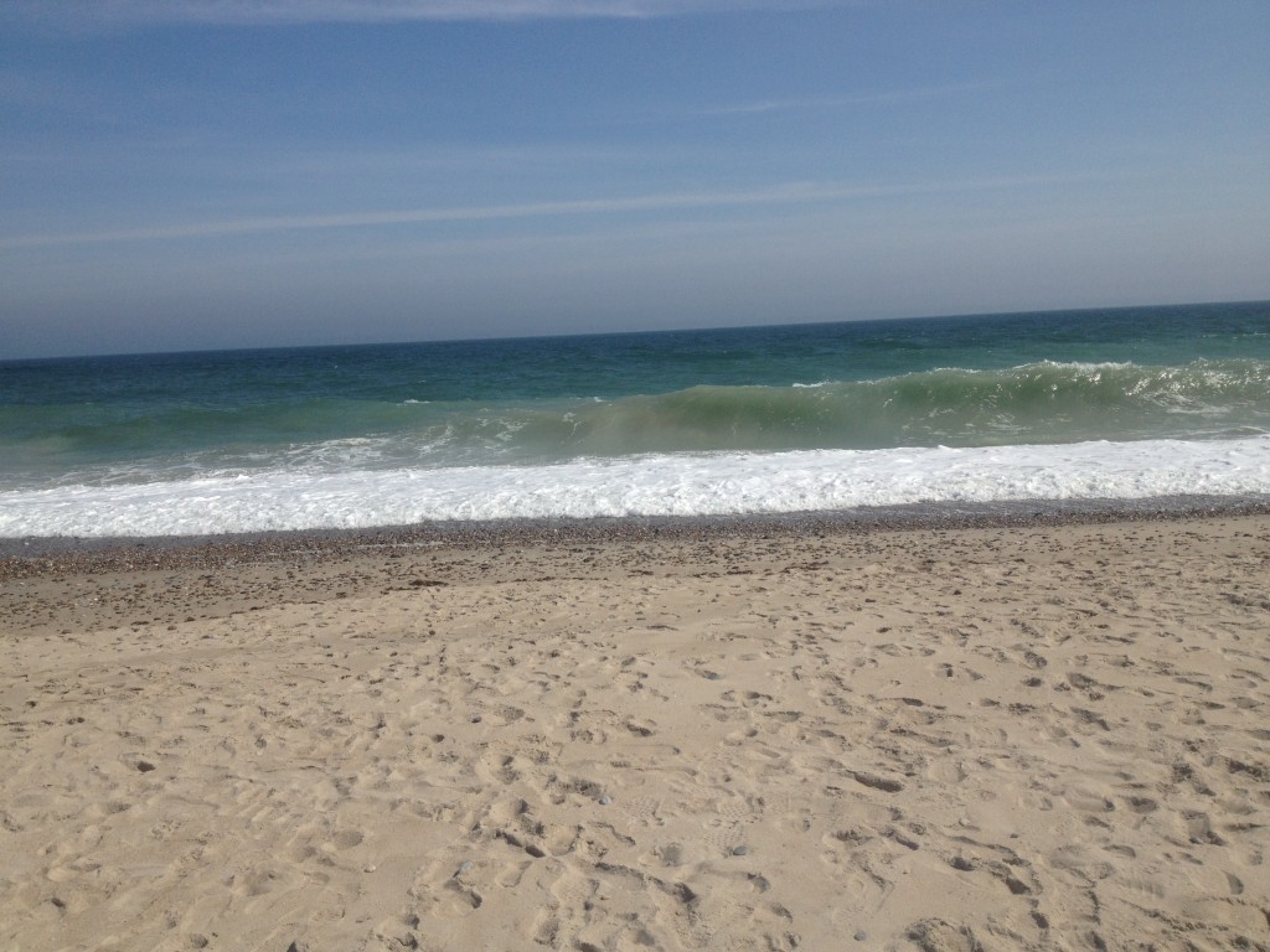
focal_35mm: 35
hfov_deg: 52.6
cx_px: 635
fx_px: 1284
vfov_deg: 40.7
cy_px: 476
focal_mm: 4.28
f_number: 2.4
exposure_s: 1/4255
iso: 50
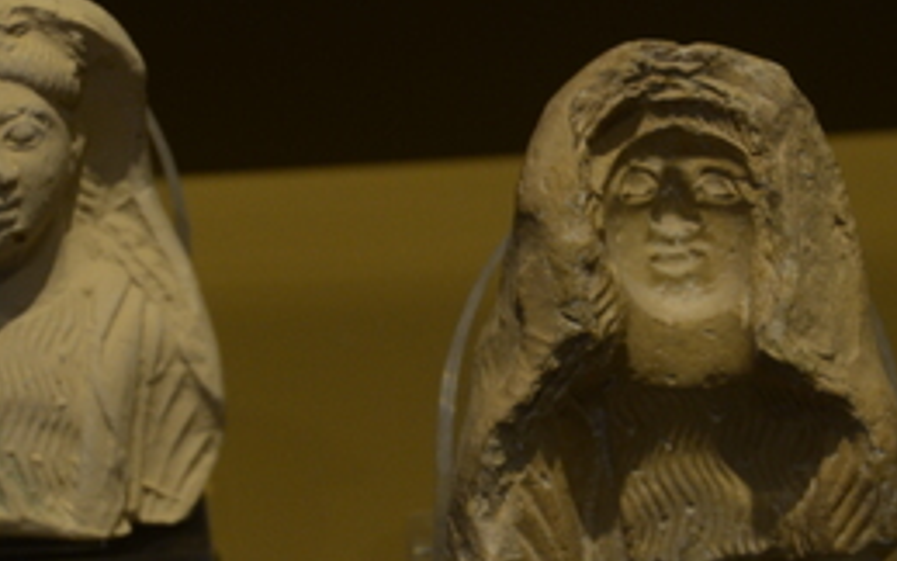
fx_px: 6969
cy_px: 376
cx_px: 412
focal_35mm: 285
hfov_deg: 7.4
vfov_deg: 4.6
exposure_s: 1/50
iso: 1000
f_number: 5.6
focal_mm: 110
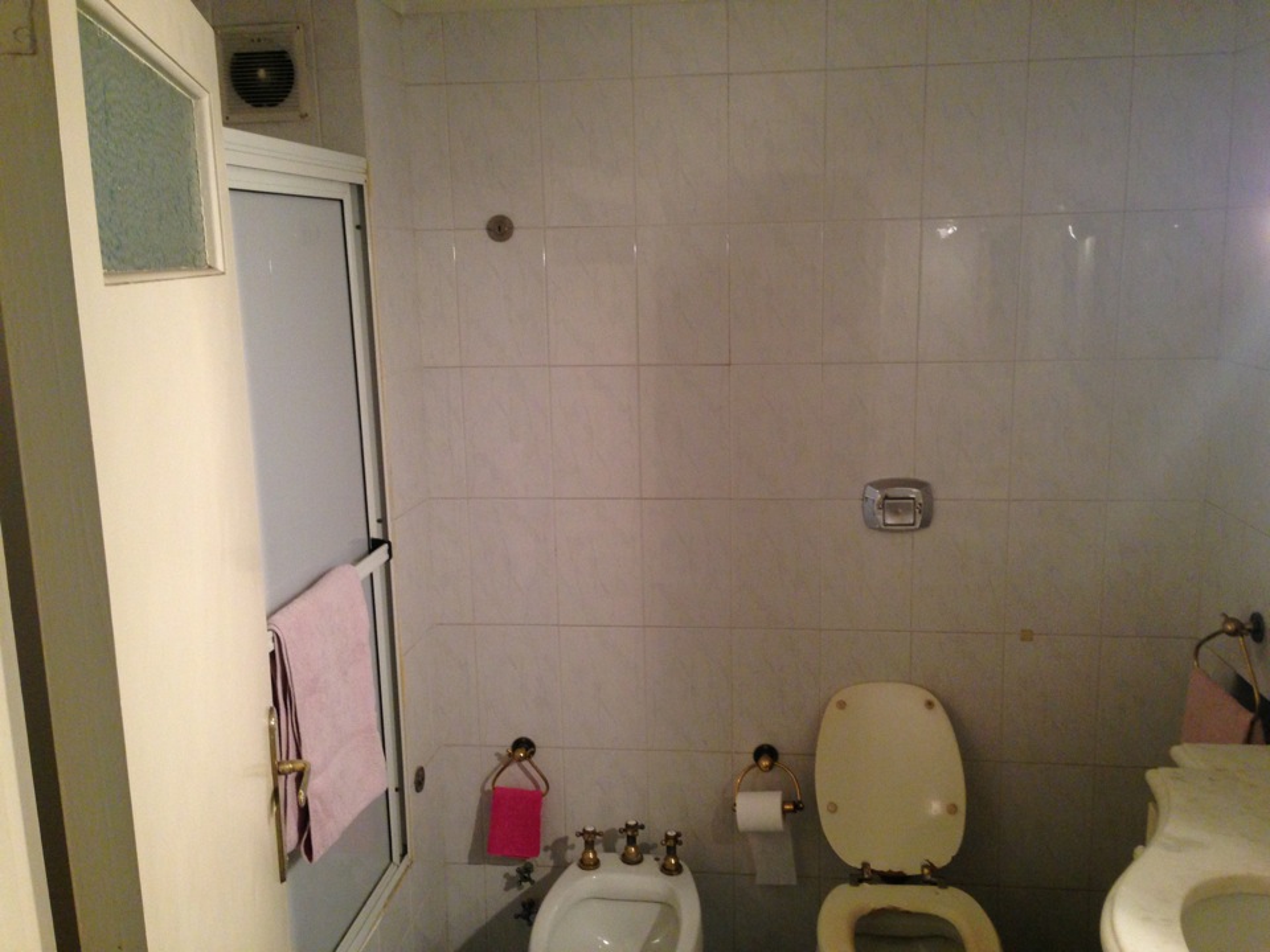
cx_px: 635
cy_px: 476
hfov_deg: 55.4
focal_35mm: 33
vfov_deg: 42.9
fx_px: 1211
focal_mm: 4.12
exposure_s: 1/20
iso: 200
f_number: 2.4
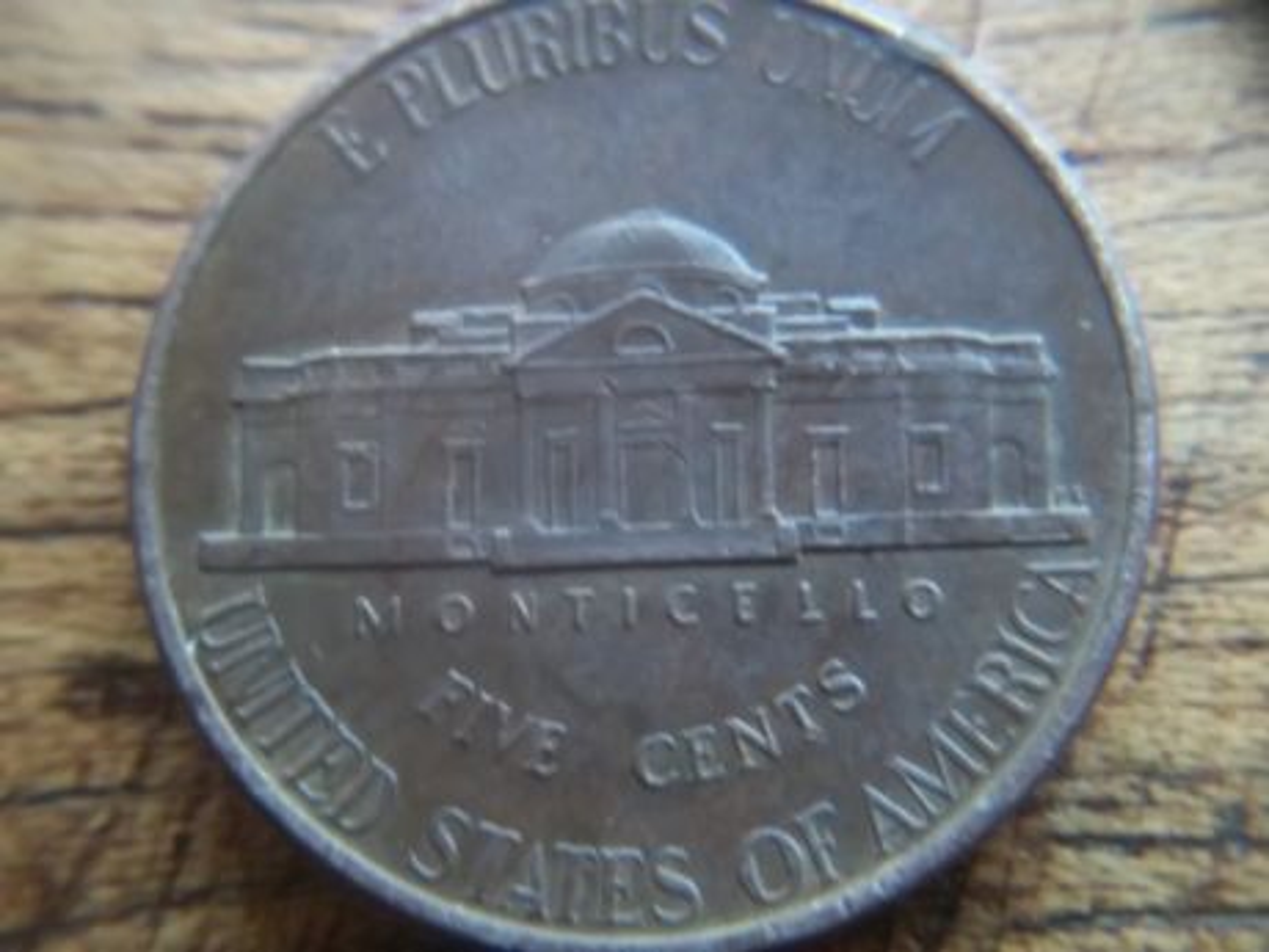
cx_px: 634
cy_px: 476
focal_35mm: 36
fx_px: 1320
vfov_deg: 39.7
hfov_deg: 51.4
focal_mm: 6.5
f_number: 3.1
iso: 320
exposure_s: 1/8
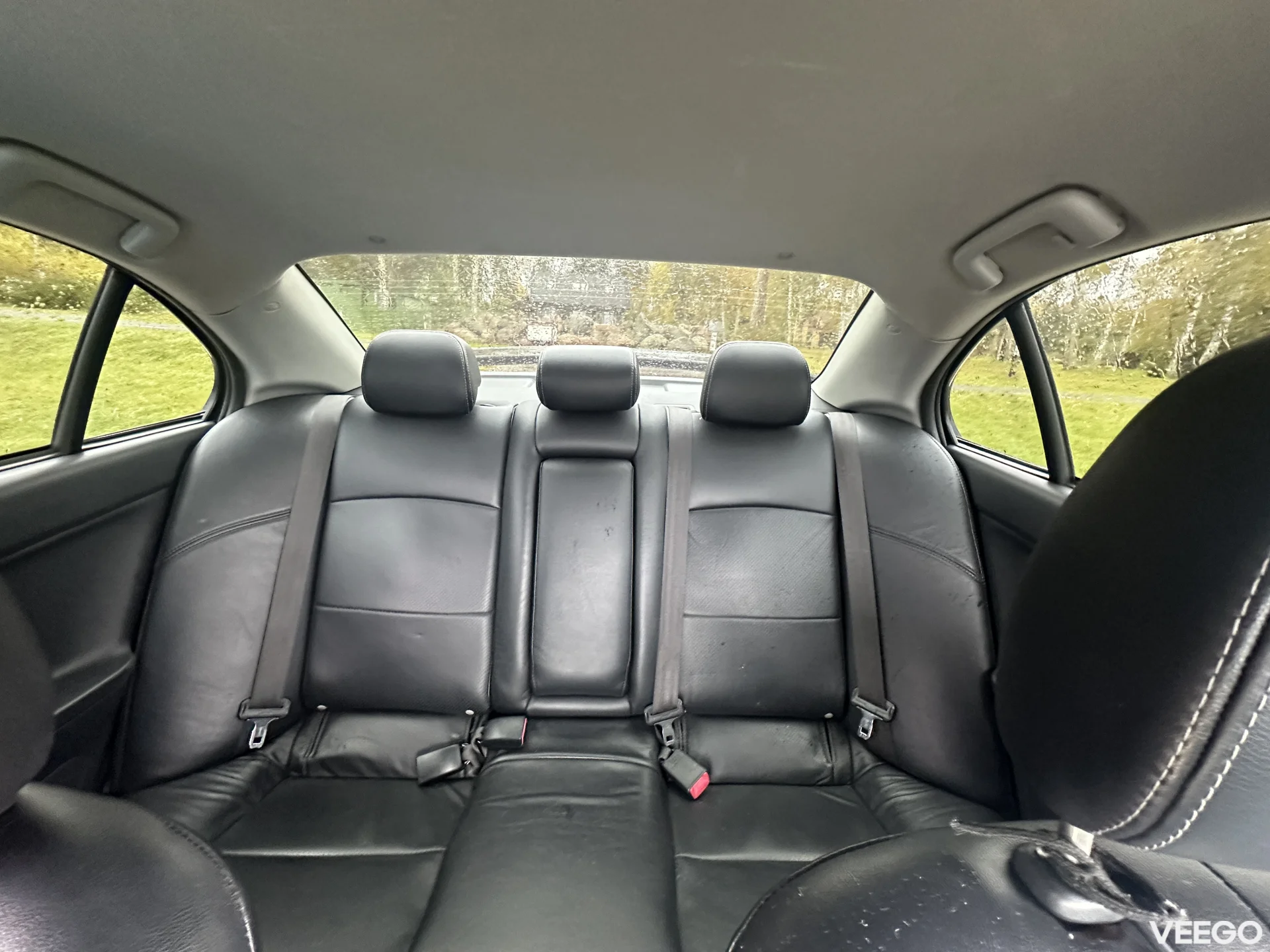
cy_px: 476
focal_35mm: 14
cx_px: 635
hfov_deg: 102.1
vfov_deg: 85.7
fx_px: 514
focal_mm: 2.22
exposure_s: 1/60
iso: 800
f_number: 2.2
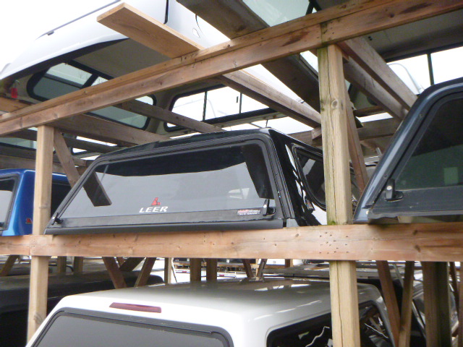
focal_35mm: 33
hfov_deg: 55.4
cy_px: 174
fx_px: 441
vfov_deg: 42.9
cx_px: 232
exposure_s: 1/250
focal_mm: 5.9
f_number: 4.3
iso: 400
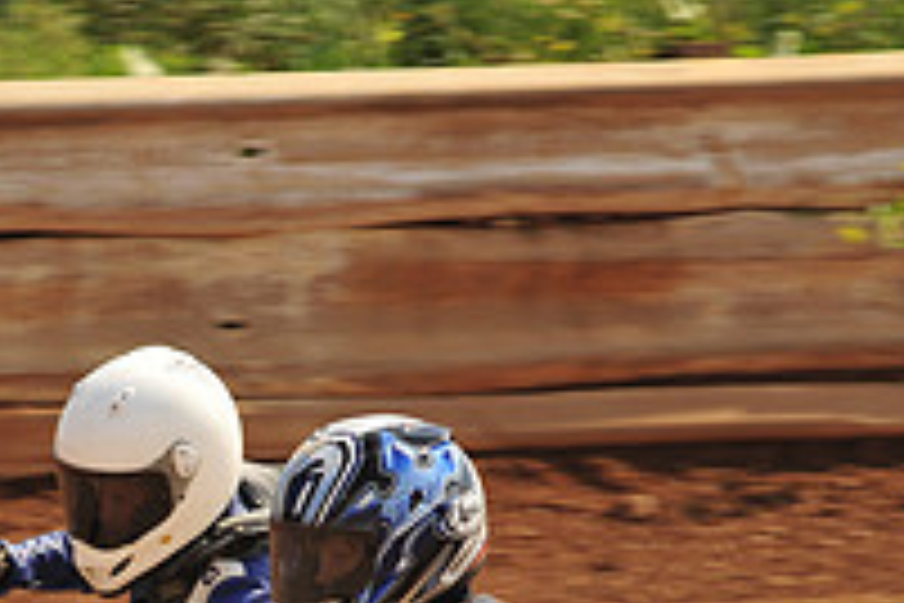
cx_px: 144
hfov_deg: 3.6
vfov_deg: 2.4
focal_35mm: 576
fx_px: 14463
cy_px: 680
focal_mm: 200
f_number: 9
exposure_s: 1/400
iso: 200
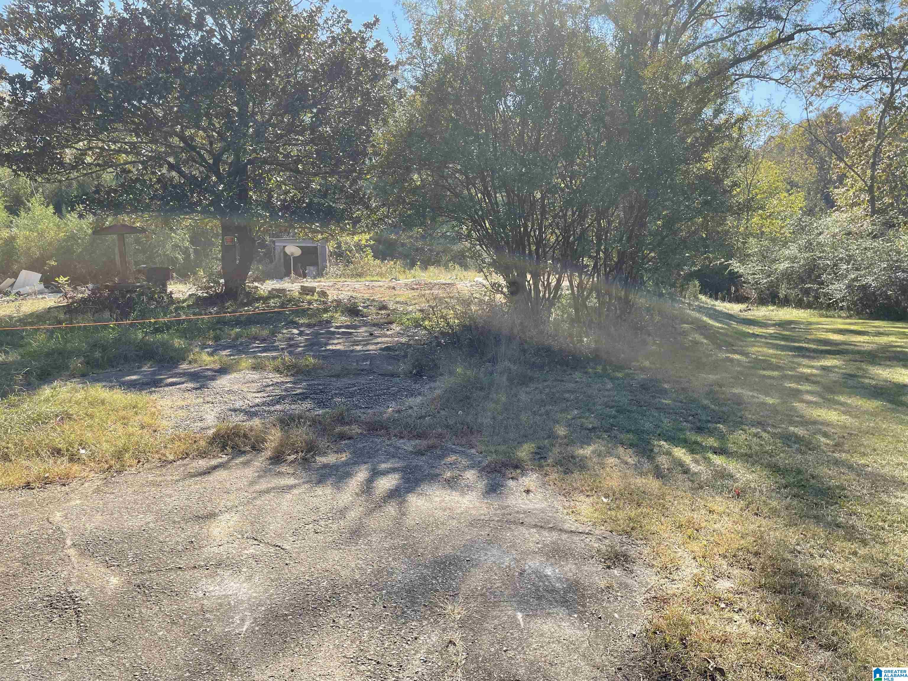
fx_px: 682
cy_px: 340
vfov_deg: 53.1
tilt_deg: -7.1
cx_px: 454
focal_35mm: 26
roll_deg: +0.4
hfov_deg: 67.3
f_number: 1.6
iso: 32
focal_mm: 4.2
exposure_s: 1/1195
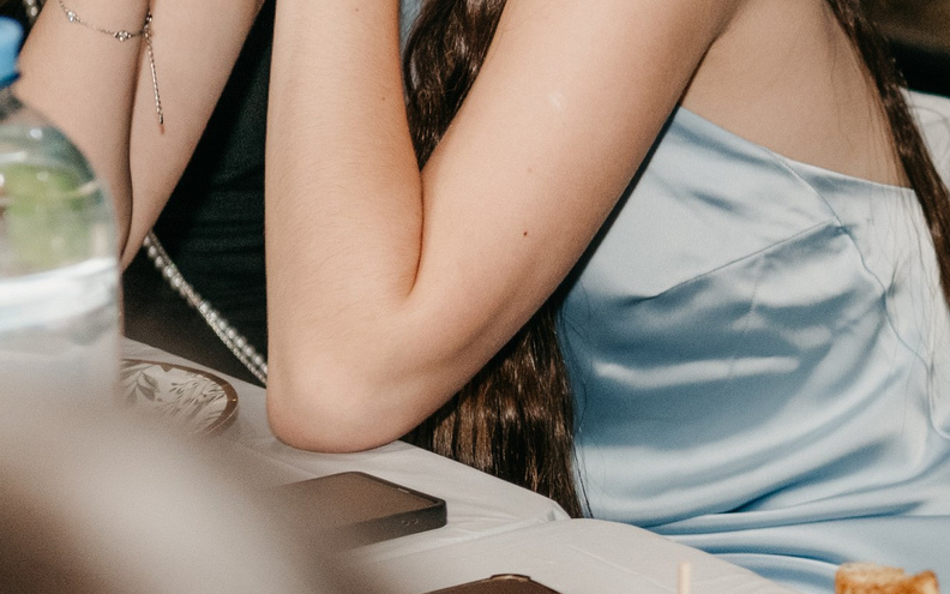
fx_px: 4945
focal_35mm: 191
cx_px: 1341
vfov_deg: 6.9
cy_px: 110
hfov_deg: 10.7
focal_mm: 58
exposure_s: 1/160
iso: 800
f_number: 4
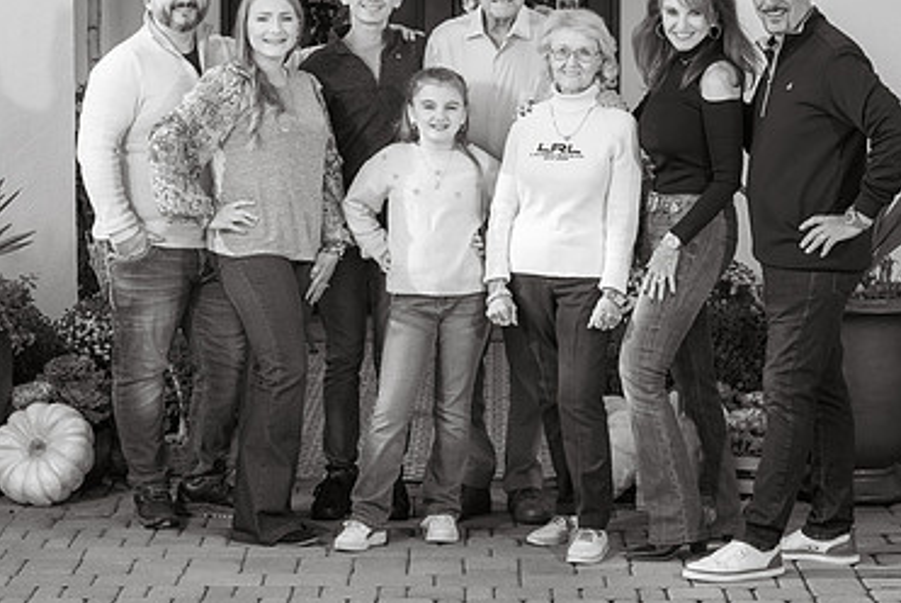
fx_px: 2780
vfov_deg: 12.3
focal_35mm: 111
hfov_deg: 18.4
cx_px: 391
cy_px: 137
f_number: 7.1
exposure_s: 1/250
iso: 200
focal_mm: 70
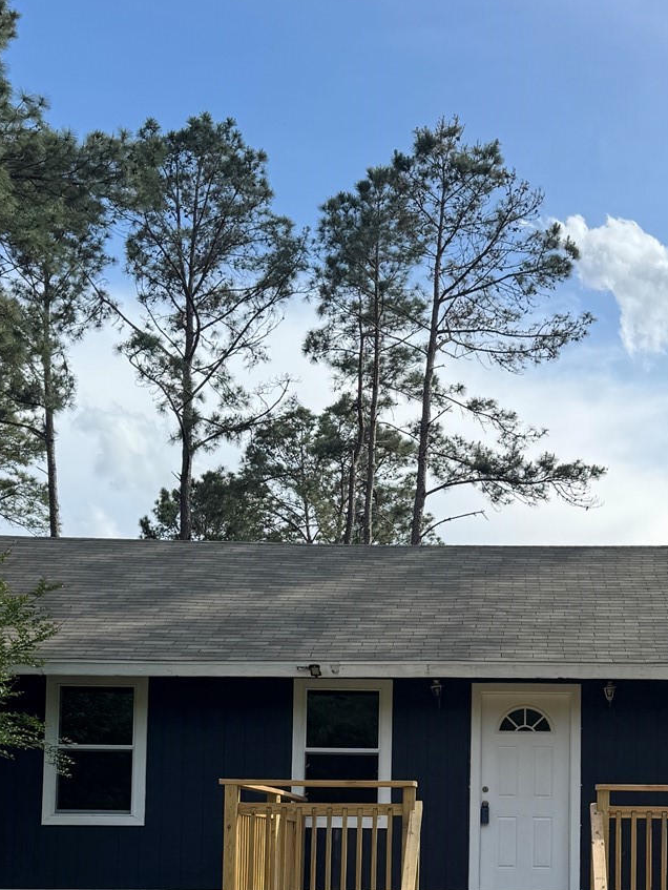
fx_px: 1491
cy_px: 767
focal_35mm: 58
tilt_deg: +1.6
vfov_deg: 31.9
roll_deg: +0.1
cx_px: 516
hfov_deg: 24.9
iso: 80
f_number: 1.78
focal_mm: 6.76
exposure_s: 1/3096
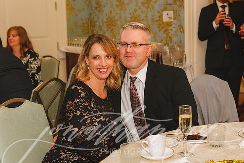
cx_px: 138
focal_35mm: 57
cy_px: 71
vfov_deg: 23.9
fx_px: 384
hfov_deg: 35.2
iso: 3200
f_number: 4
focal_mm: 50
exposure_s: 1/160
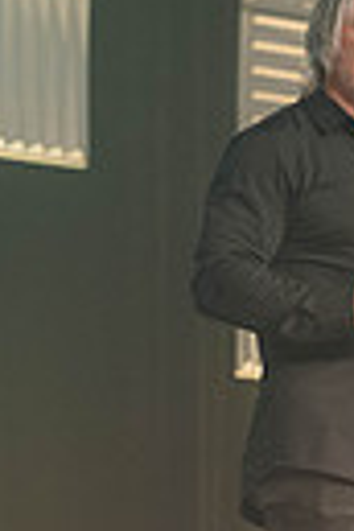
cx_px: 531
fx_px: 4380
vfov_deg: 6.9
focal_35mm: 297
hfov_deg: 4.6
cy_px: 408
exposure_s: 1/125
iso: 800
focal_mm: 85
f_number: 2.8
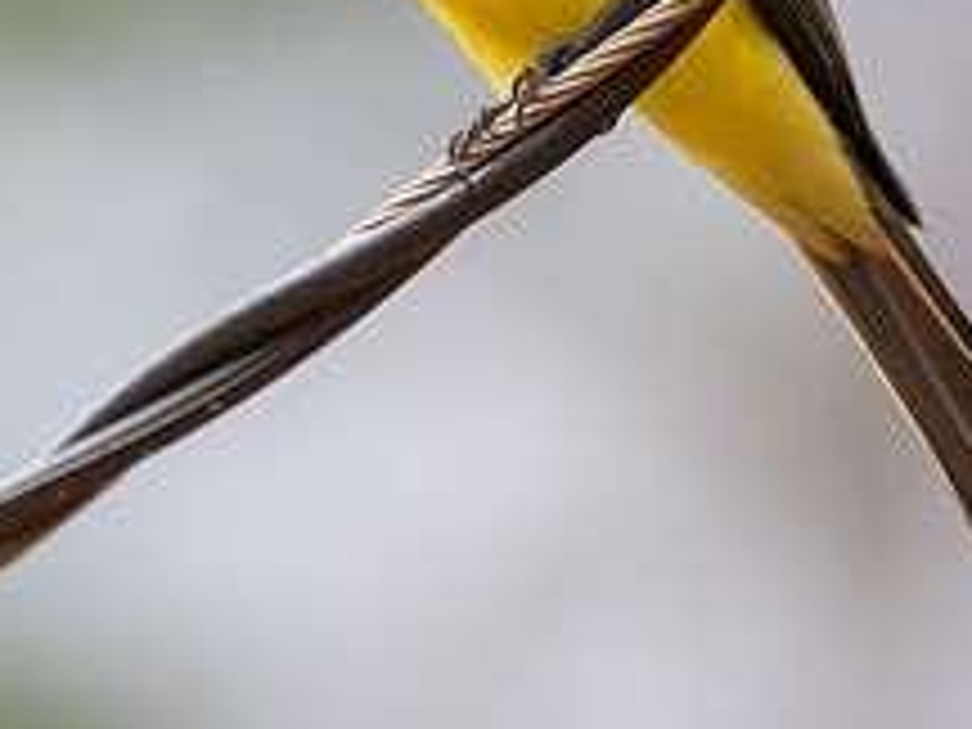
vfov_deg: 0.6
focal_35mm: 2607
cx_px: 128
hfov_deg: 0.8
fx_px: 73203
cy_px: -51
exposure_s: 1/500
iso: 360
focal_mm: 560
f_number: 5.6
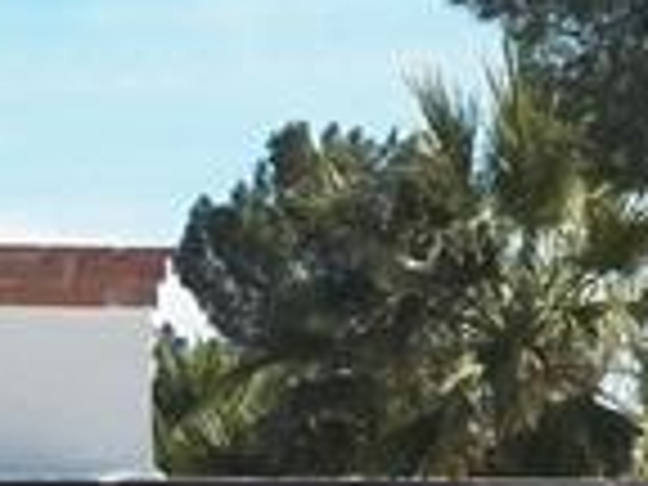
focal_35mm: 306
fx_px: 5728
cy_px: 225
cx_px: -531
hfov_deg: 6.3
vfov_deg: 4.9
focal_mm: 7.9
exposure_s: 1/1000
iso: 125
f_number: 4
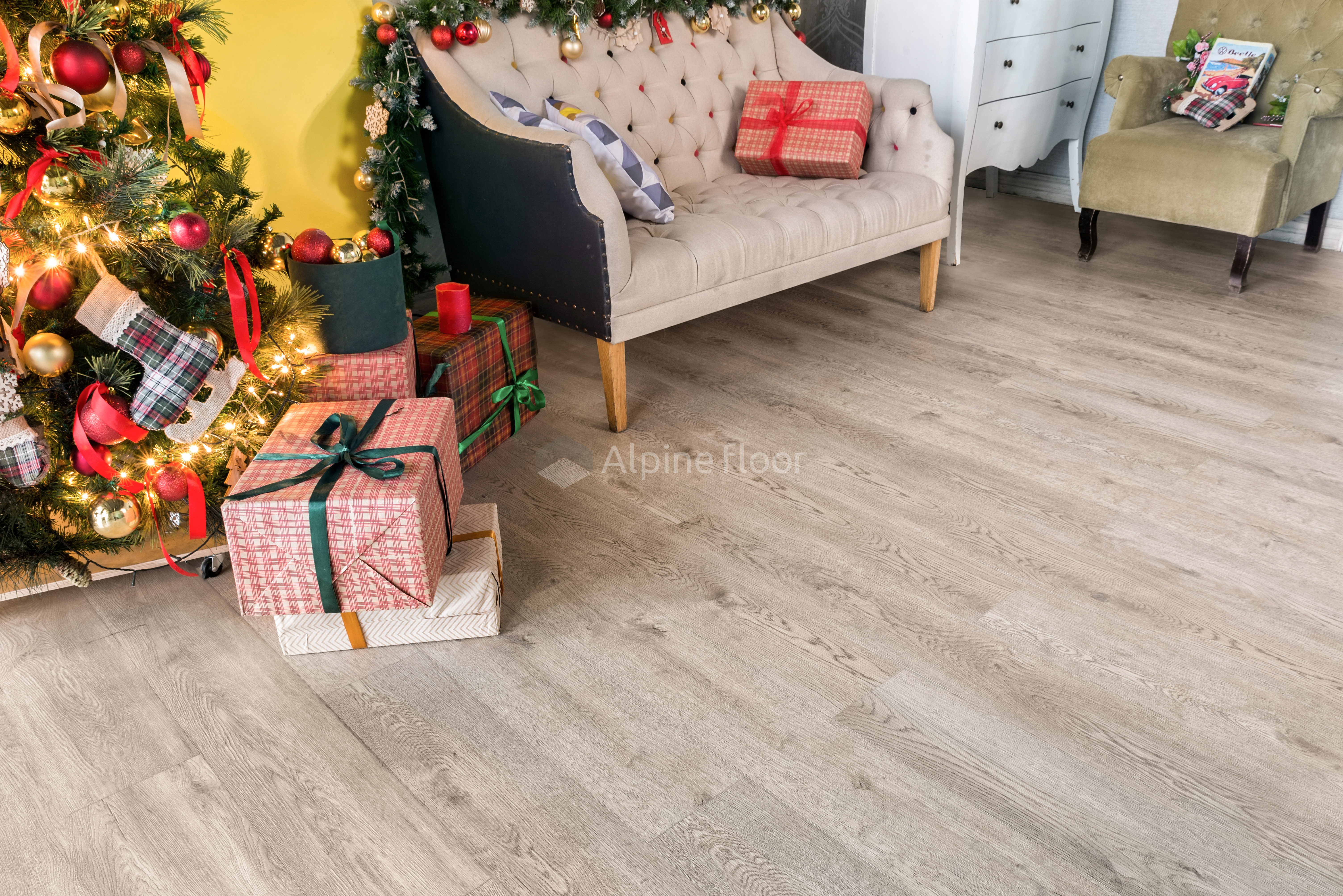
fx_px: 1343
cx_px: 672
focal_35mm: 36
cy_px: 448
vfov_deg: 36.9
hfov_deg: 53.1
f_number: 14
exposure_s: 10
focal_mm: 36
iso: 100
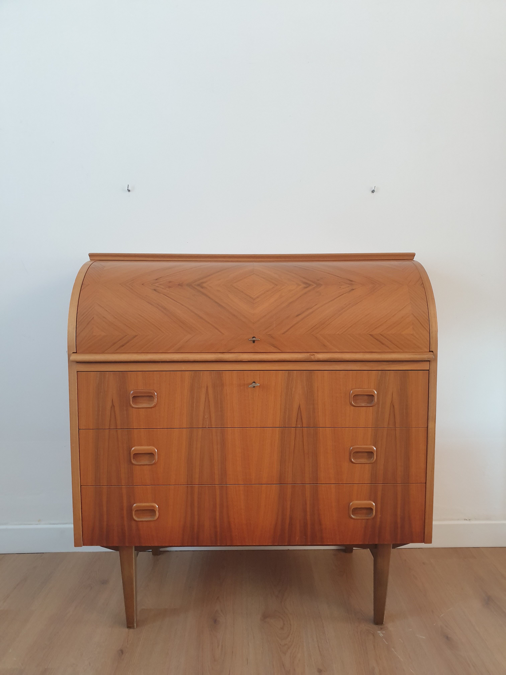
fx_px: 507
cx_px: 253
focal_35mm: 26
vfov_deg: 67.3
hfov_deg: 53.1
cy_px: 338
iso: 320
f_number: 2.4
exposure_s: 1/25
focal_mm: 4.3
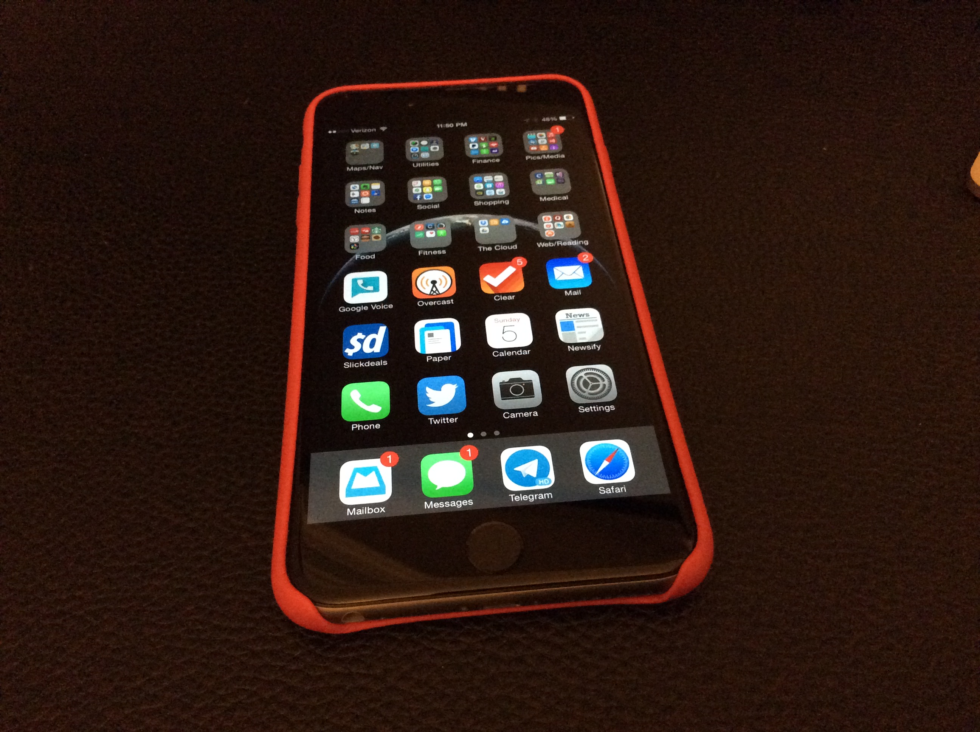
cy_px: 366
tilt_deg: -49.8
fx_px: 905
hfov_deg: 56.9
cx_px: 490
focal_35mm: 32
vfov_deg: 44.1
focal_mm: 3.3
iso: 400
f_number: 2.4
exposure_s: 1/15
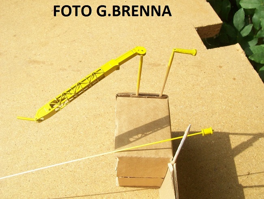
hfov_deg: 51.3
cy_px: 100
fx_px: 275
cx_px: 132
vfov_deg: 39.7
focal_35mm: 36
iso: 64
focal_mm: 6
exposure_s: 1/250
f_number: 4.8
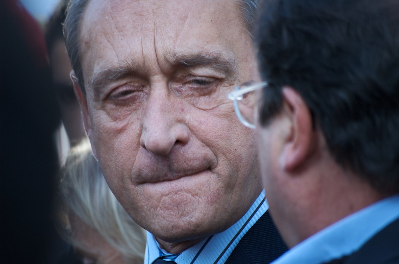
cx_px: 200
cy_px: 132
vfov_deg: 4.6
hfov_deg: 6.9
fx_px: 3316
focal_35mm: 300
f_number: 5.6
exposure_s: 1/160
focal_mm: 200
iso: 200
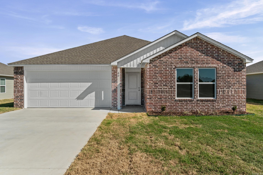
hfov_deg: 67.4
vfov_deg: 47.9
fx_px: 197
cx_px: 132
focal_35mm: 27
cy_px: 88
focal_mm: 18
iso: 250
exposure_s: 1/800
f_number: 9
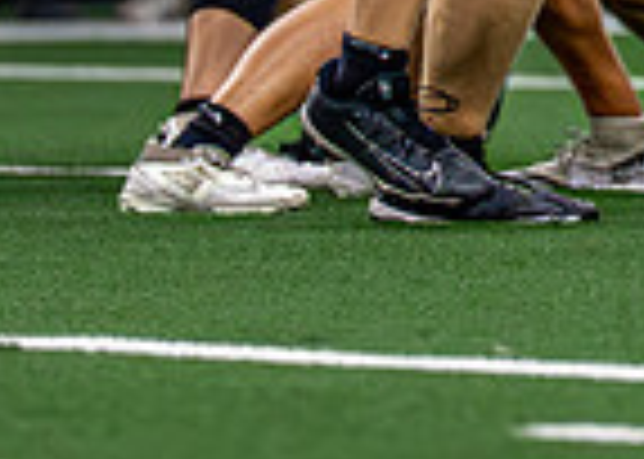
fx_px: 23236
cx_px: 1104
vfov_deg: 1.1
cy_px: -373
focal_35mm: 1271
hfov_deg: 1.6
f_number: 2.8
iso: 4000
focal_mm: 200
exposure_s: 1/2000
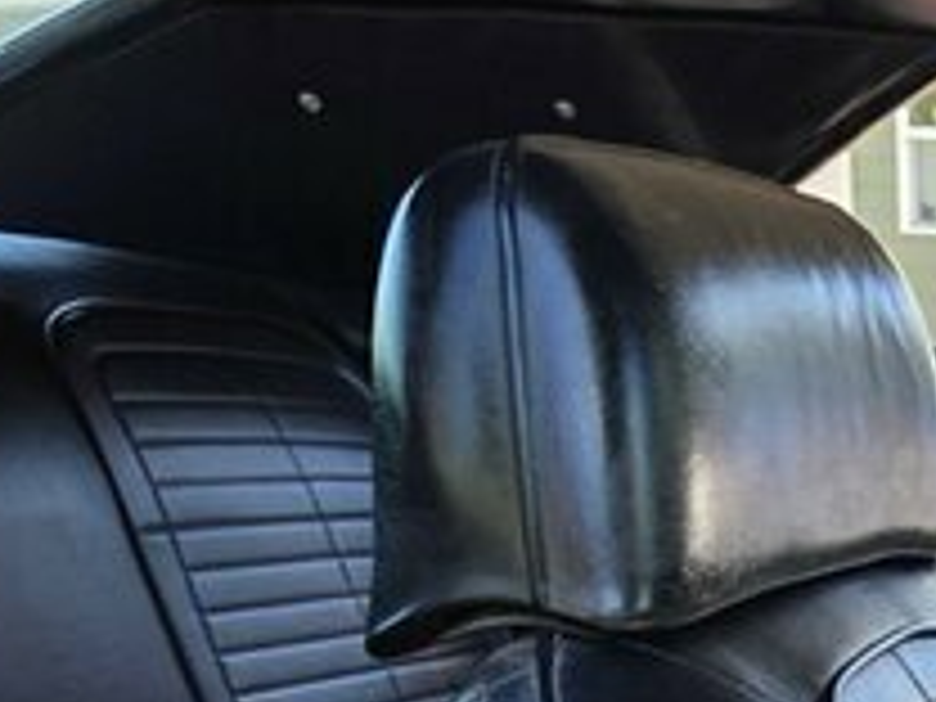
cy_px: 1184
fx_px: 2028
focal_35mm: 75
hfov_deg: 19.9
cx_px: 1624
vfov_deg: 16.9
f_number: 1.9
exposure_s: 1/120
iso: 20
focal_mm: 2.2
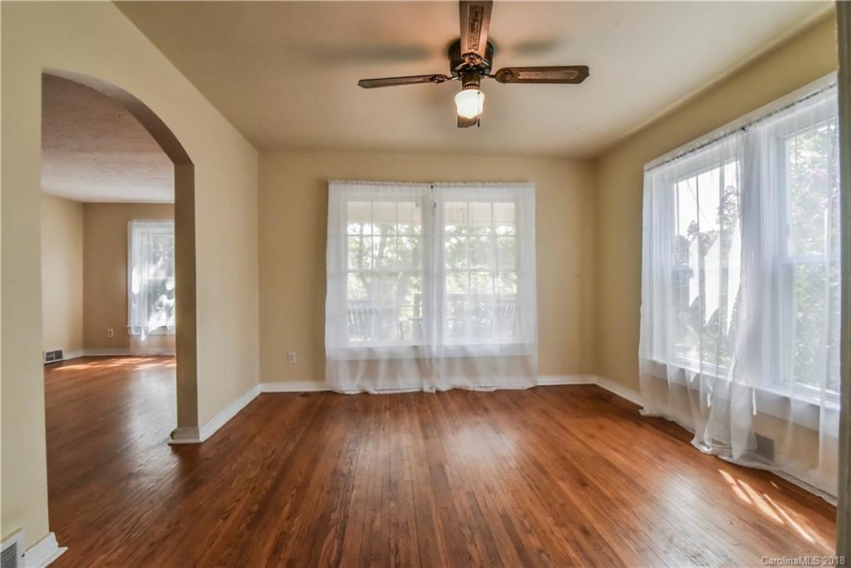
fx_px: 378
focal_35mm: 16
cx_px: 426
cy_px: 284
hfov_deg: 96.7
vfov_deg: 73.8
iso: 4000
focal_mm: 16
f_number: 18
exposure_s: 1/320
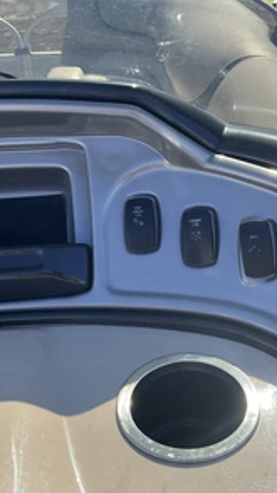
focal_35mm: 43
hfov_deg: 27.6
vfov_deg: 47.4
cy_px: 248
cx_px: 166
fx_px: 562
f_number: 1.8
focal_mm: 3
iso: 25
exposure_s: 1/551
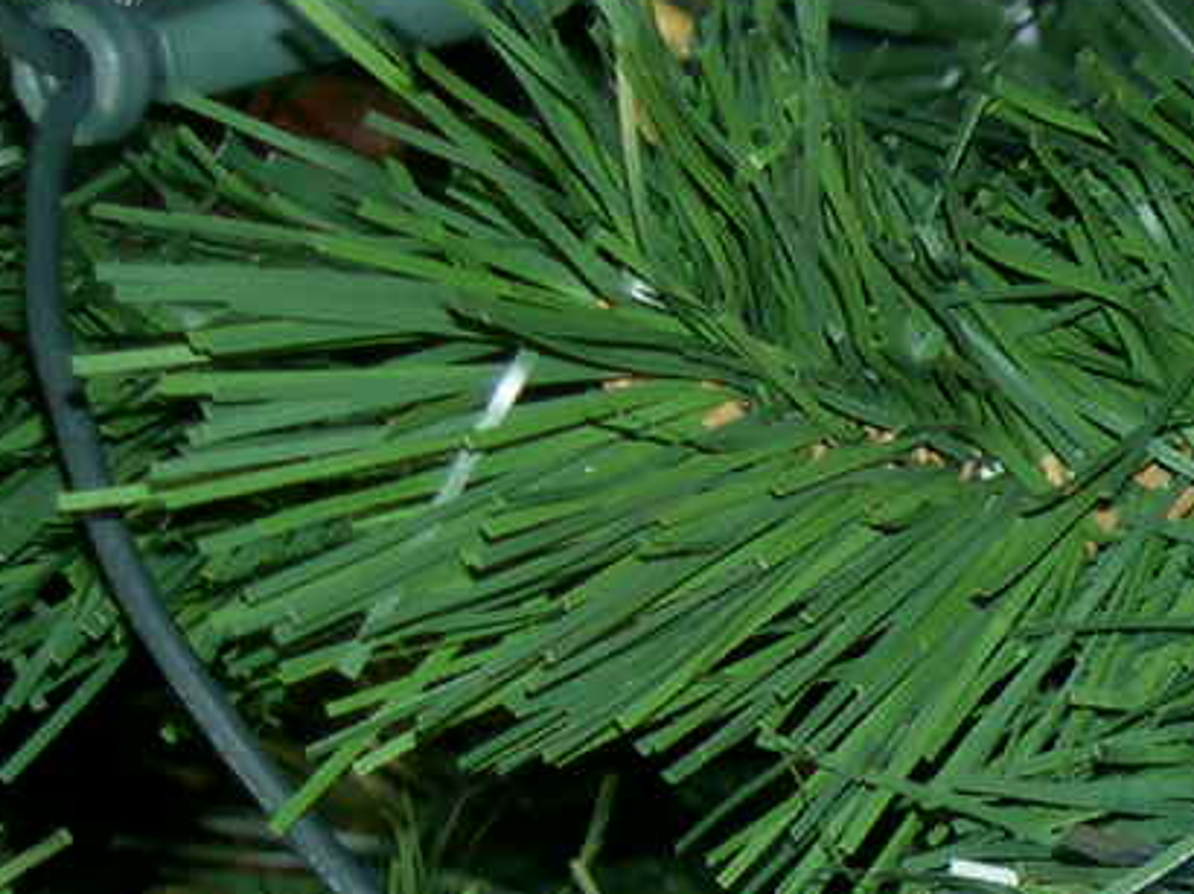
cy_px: 1124
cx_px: 1937
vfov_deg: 6.1
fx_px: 8342
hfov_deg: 8.0
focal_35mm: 242
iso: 100
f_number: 3.5
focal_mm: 13.2
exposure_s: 1/60
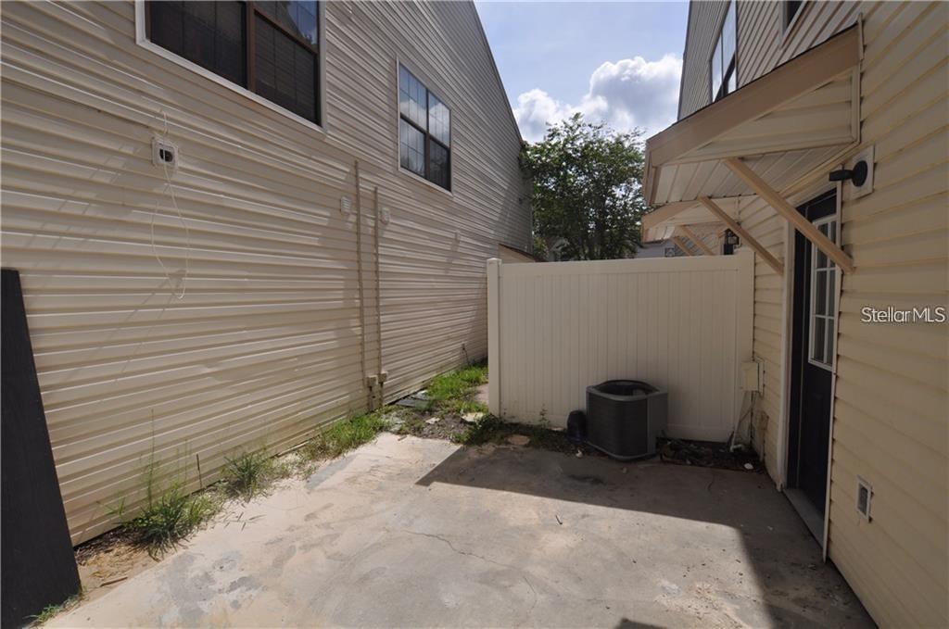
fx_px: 395
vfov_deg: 77.1
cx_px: 474
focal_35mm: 15
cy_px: 314
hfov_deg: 100.5
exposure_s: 1/500
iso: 200
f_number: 11
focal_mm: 10
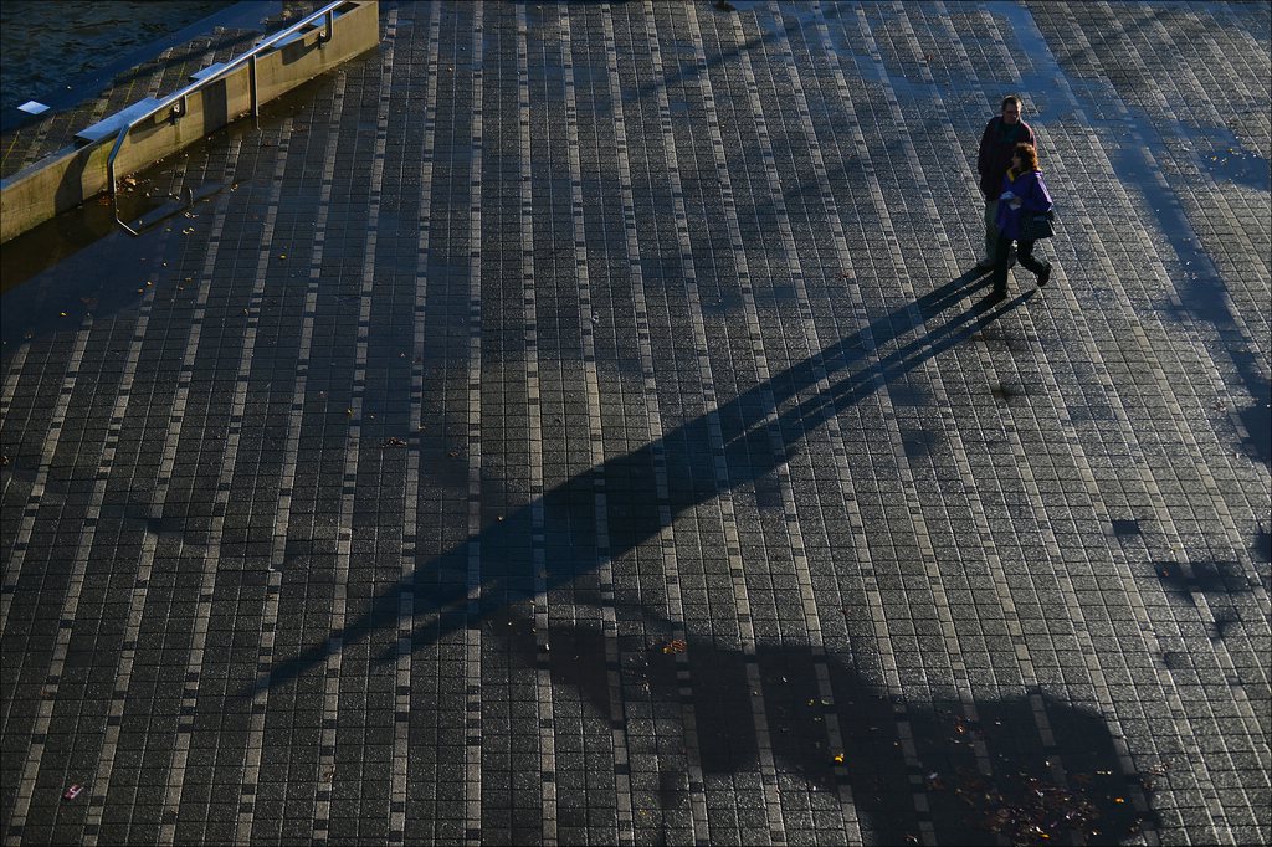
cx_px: 636
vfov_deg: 19.4
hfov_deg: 28.9
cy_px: 424
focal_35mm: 70
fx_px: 2472
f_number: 2.8
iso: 100
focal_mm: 70
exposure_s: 1/1250
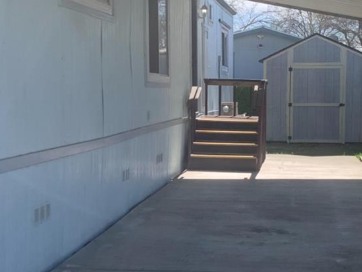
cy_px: 159
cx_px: 218
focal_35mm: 71
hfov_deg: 27.3
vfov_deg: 20.7
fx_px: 743
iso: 25
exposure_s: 1/991
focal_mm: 4.25
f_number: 1.8
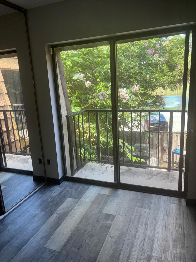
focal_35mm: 26
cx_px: 98
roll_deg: +4.4
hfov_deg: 53.1
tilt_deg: -14.0
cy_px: 131
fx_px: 196
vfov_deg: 67.3
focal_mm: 5.96
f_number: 1.6
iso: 32
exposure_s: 1/63
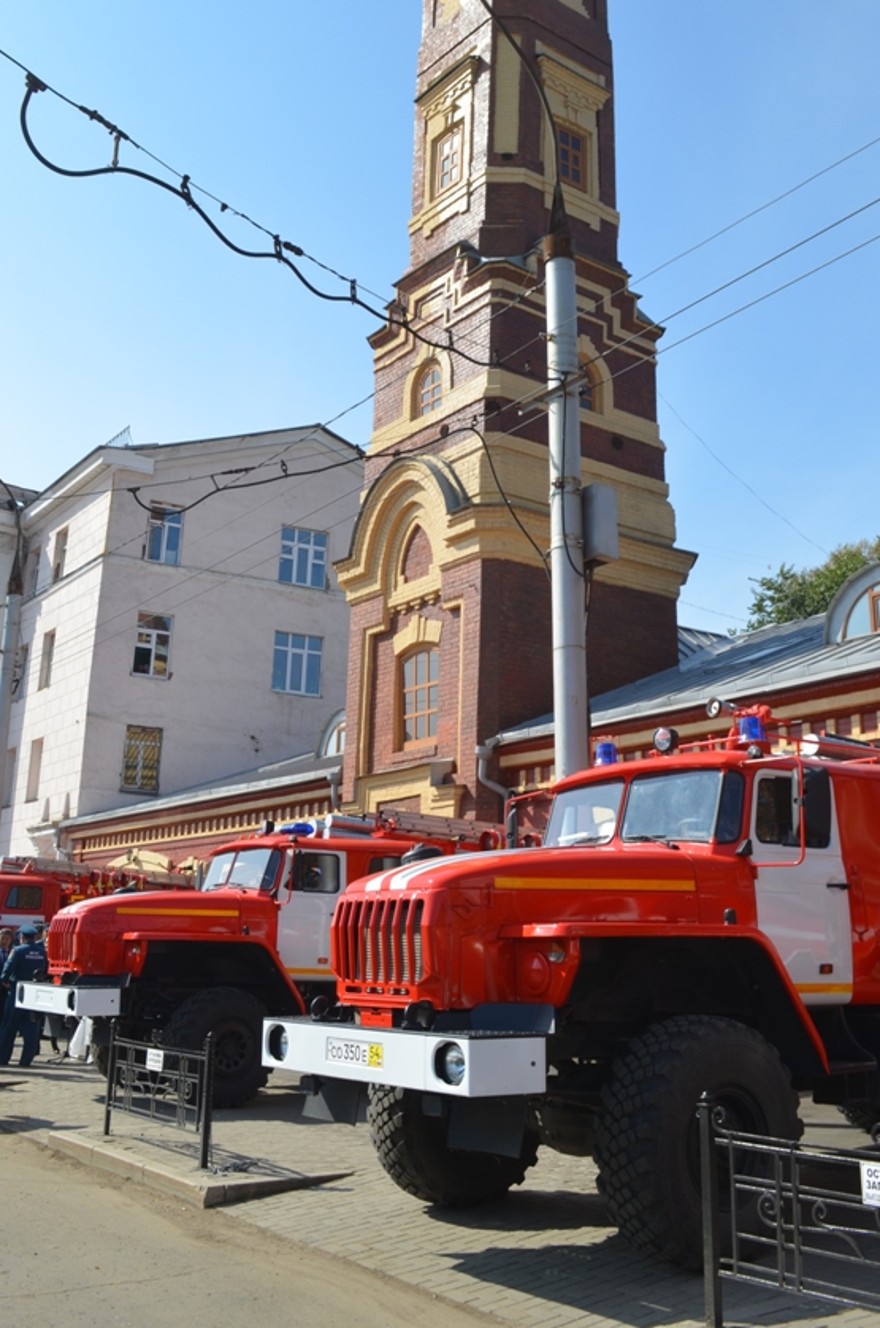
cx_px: 449
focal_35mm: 33
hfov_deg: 39.8
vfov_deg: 56.9
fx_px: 1215
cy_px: 531
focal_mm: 18
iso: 125
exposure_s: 1/250
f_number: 8
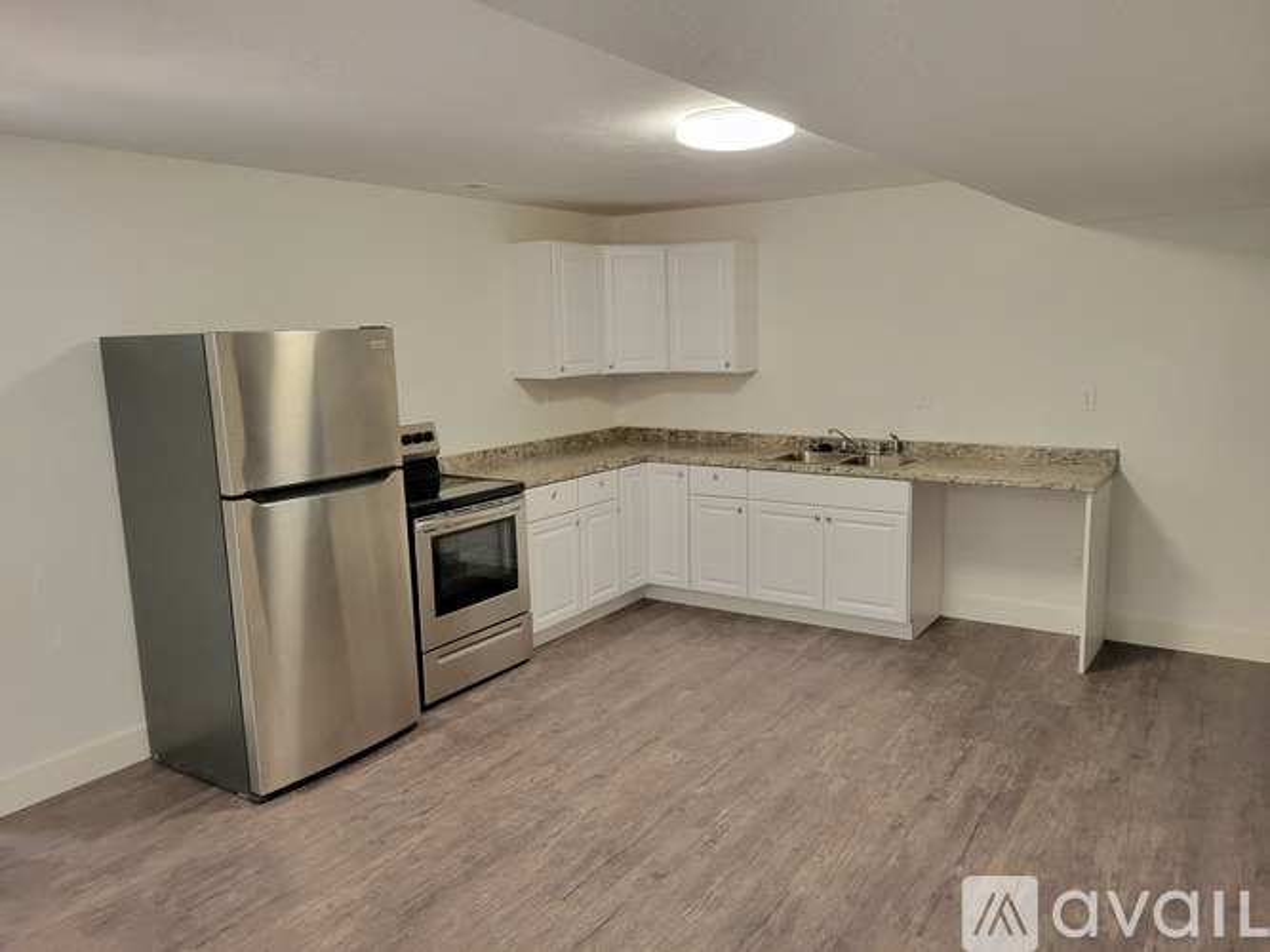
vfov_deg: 53.0
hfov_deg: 67.3
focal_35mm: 26
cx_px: 635
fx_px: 954
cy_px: 476
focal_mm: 5.4
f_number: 1.8
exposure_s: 1/40
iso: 200
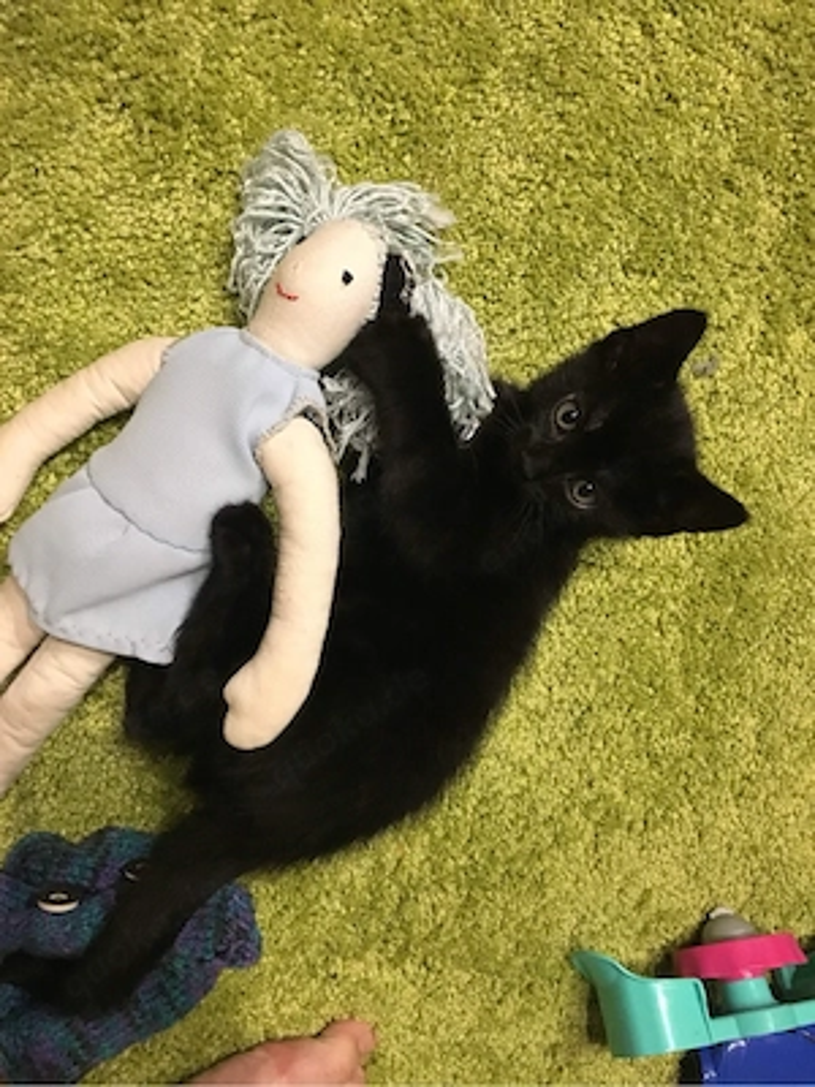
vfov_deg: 61.7
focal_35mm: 29
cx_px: 408
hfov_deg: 48.2
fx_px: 910
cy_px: 544
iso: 250
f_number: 2.2
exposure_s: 1/17
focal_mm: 4.15
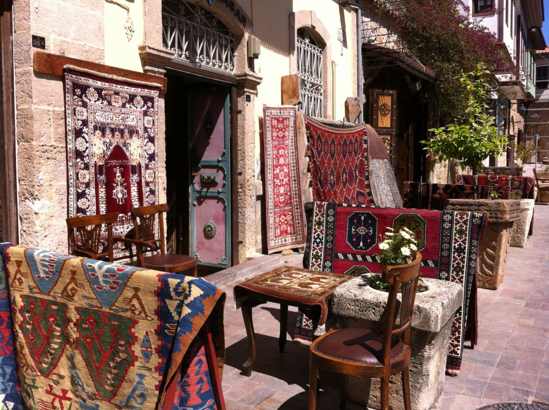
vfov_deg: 40.6
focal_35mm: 35
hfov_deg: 52.7
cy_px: 205
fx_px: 554
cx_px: 274
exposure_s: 1/1312
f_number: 2.8
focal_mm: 3.85
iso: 80
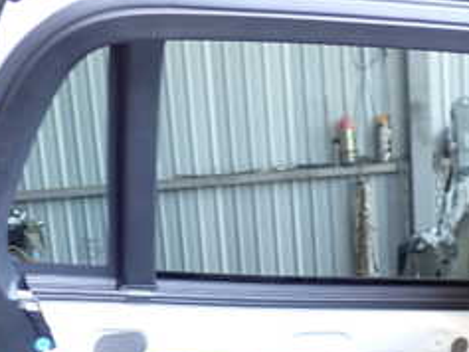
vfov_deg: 18.8
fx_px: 1030
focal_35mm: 76
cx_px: 253
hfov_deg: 25.6
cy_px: 366
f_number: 2.3
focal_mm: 5.4
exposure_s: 1/40
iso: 200
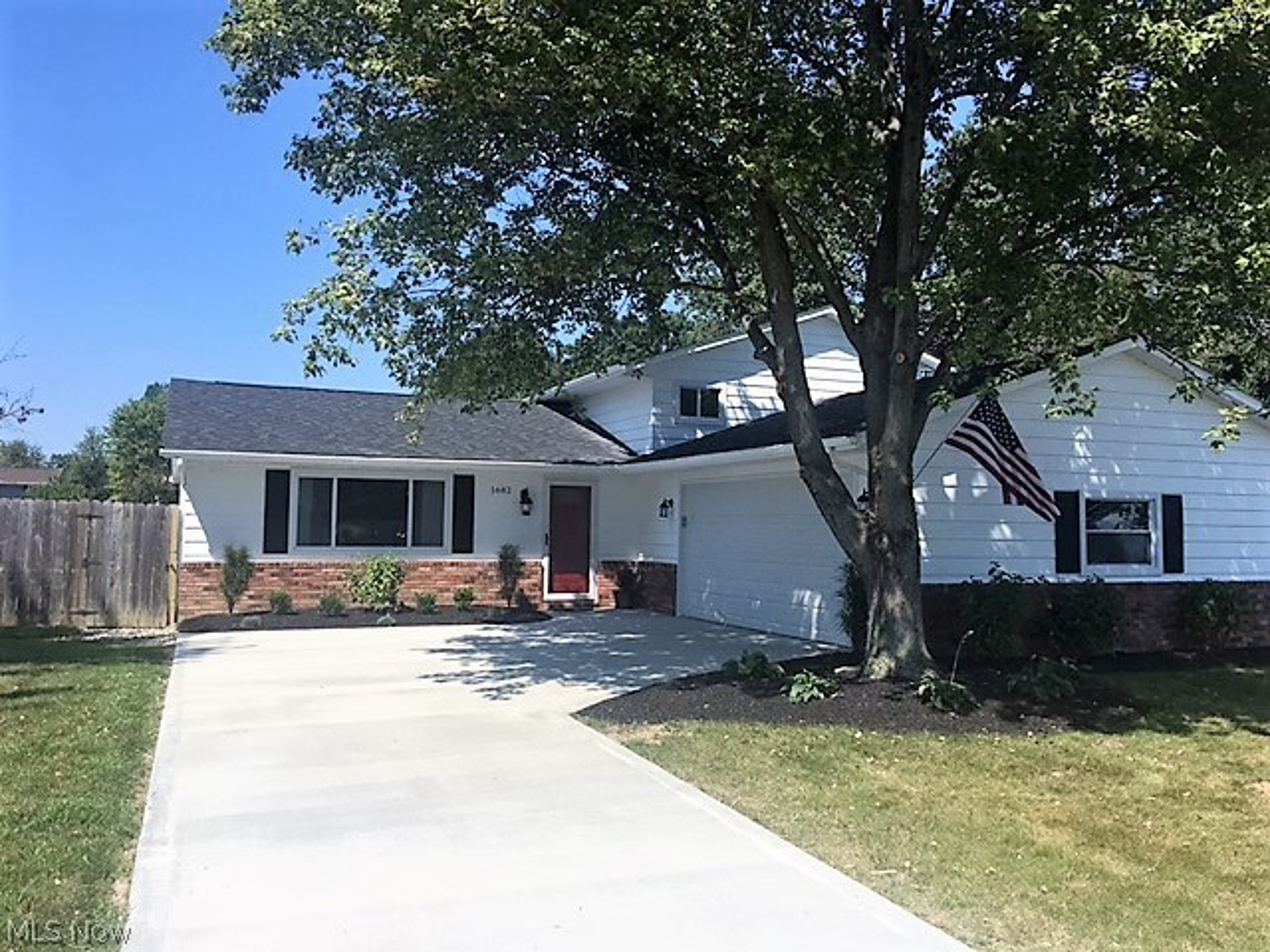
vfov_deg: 48.2
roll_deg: -1.1
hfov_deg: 61.7
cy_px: 476
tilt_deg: +5.1
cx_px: 635
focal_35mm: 29
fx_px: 1064
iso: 25
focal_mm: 4.15
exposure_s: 1/2024
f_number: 2.2
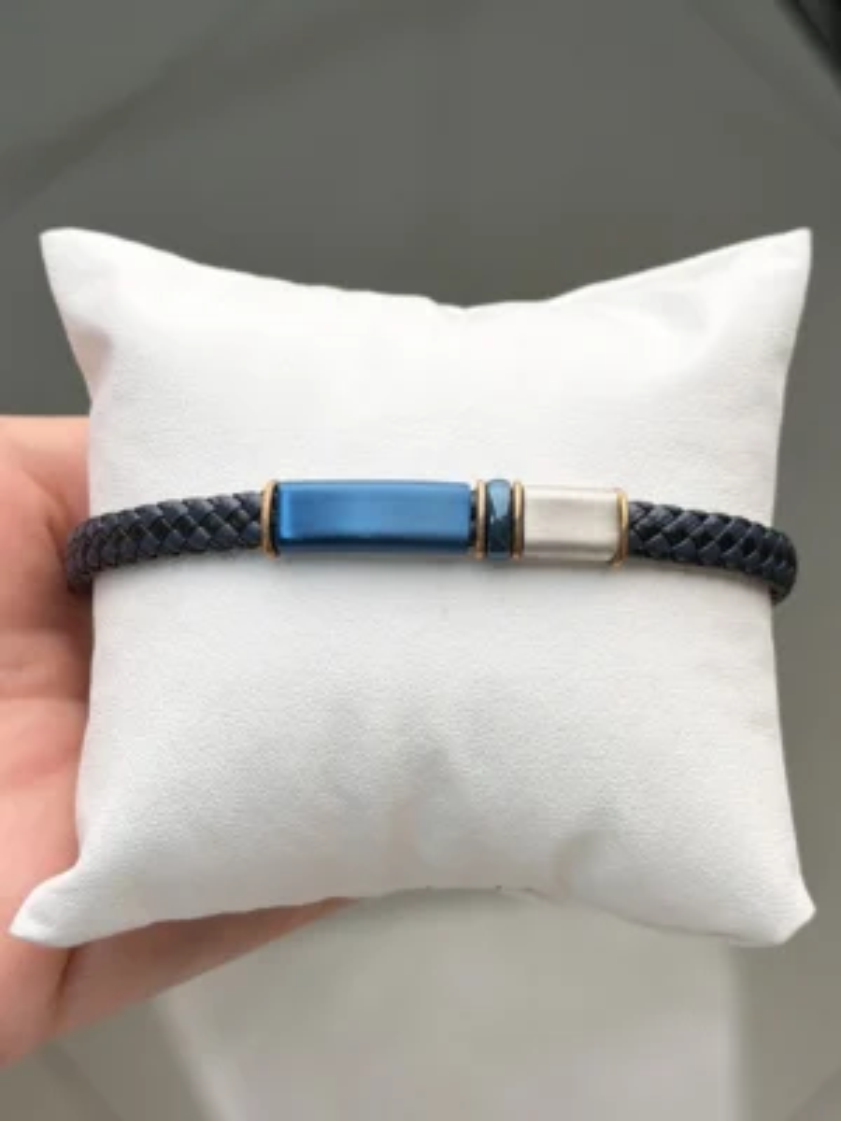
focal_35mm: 48
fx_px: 1555
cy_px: 560
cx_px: 420
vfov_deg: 39.7
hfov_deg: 30.3
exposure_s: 1/652
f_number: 1.78
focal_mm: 6.76
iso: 64
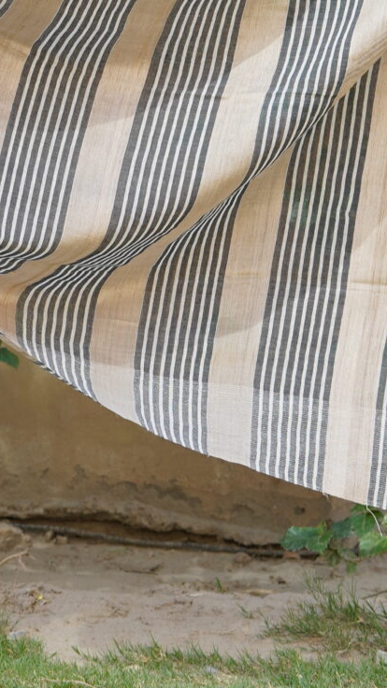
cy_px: -90
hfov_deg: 3.7
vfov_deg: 6.5
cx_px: -51
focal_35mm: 328
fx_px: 5984
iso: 160
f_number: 6.3
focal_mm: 90
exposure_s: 1/100
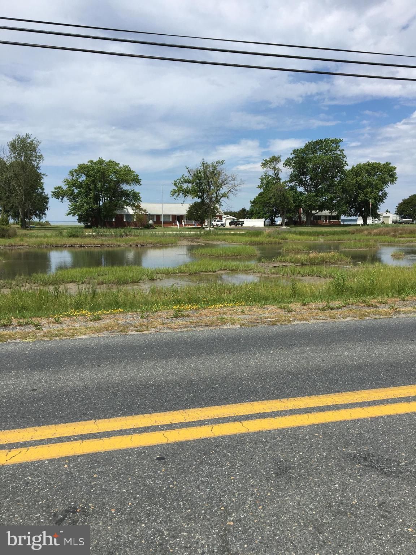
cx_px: 208
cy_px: 278
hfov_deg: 48.2
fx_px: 465
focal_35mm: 29
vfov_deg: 61.7
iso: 25
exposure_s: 1/2564
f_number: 2.2
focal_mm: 4.15
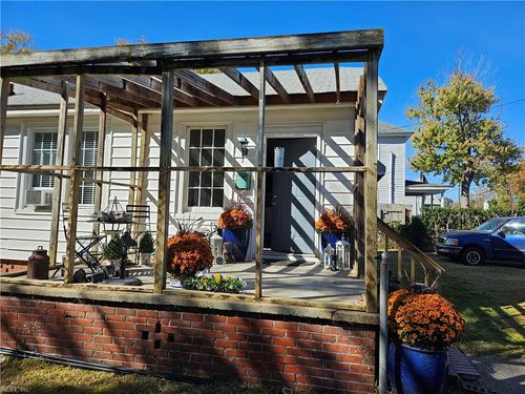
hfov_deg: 71.6
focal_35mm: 24
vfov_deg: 56.8
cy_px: 197
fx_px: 364
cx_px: 262
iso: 50
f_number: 1.8
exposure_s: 1/2812
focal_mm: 5
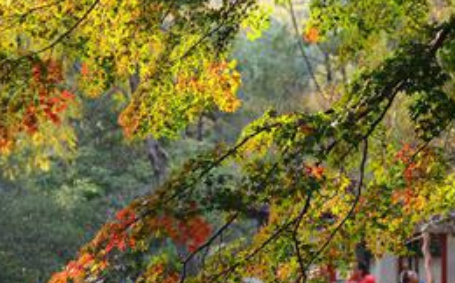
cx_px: 331
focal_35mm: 113
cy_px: 204
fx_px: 1400
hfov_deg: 18.4
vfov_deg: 11.5
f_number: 2.8
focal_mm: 45
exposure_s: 1/200
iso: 200
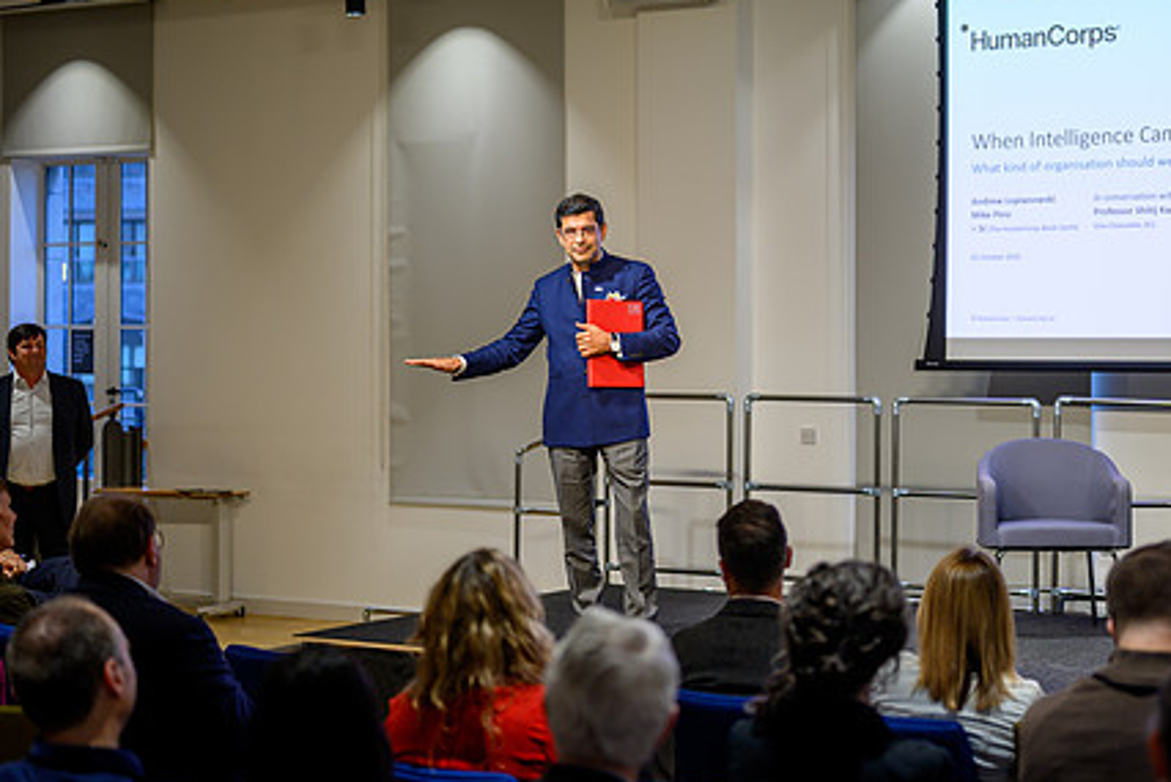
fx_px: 2245
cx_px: 708
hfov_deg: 29.2
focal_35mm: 69
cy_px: 336
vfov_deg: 19.7
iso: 140
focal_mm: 50
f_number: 1.8
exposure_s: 1/200
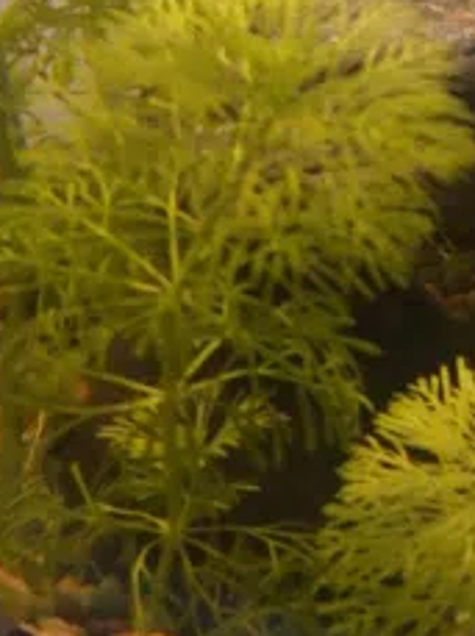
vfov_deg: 26.1
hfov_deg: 19.5
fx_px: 1284
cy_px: -28
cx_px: 603
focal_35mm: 70
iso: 200
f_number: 1.8
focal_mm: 5.23
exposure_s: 1/100
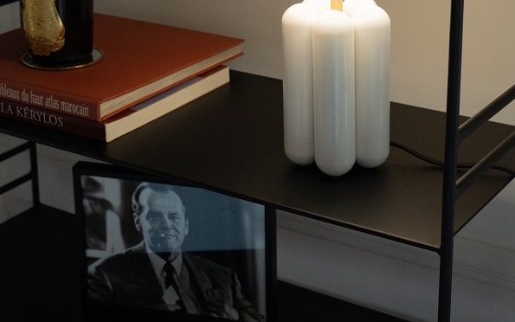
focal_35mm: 57
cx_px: 258
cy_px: 1
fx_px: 800
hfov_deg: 35.7
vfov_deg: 21.9
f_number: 3.3
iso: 800
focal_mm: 20
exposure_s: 1/160
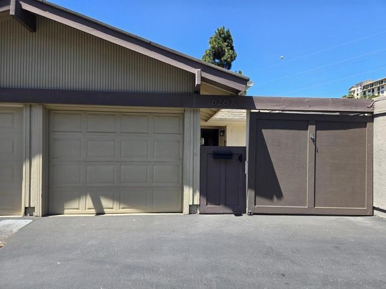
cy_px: 144
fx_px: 256
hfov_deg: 73.9
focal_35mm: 23
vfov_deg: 58.9
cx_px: 193
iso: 25
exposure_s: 1/873
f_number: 1.8
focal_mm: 5.4
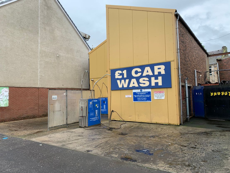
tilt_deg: +2.6
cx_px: 115
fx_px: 173
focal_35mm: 26
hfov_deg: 67.3
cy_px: 86
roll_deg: +1.8
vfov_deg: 53.1
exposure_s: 1/141
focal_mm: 4.25
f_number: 1.8
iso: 25
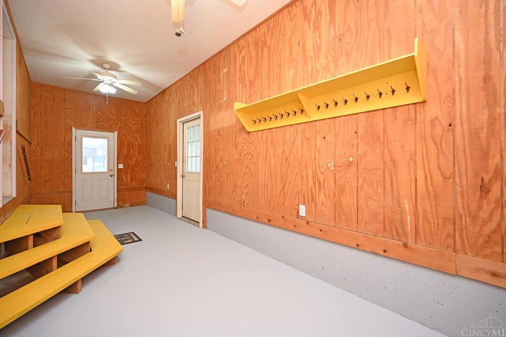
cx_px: 246
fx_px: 211
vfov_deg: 77.3
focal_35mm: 15
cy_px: 164
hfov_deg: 100.4
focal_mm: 14
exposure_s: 1/60
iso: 800
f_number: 4
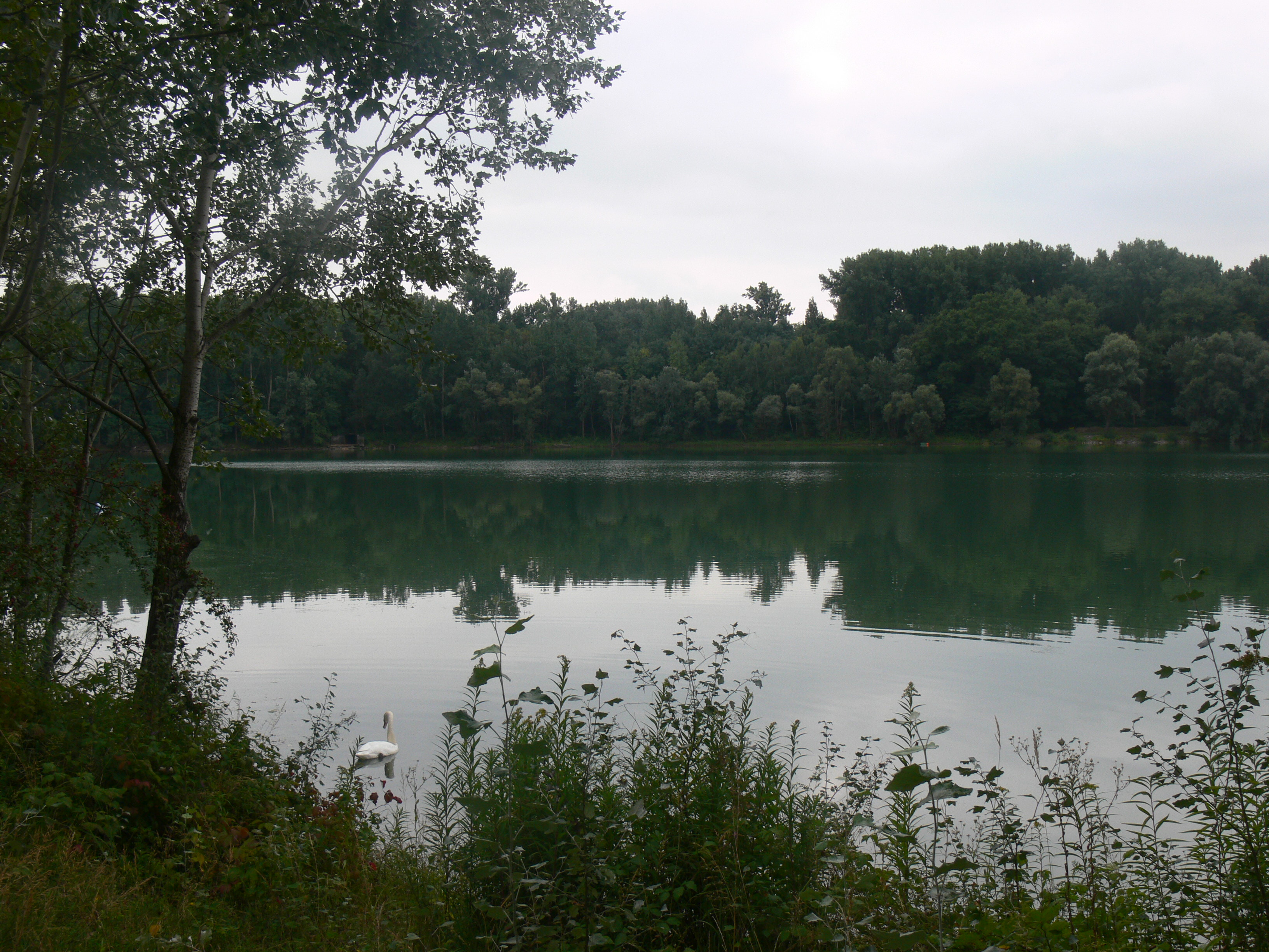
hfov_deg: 42.9
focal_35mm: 44
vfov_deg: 32.9
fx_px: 1613
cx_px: 634
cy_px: 476
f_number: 5.6
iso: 80
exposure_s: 1/160
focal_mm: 9.3
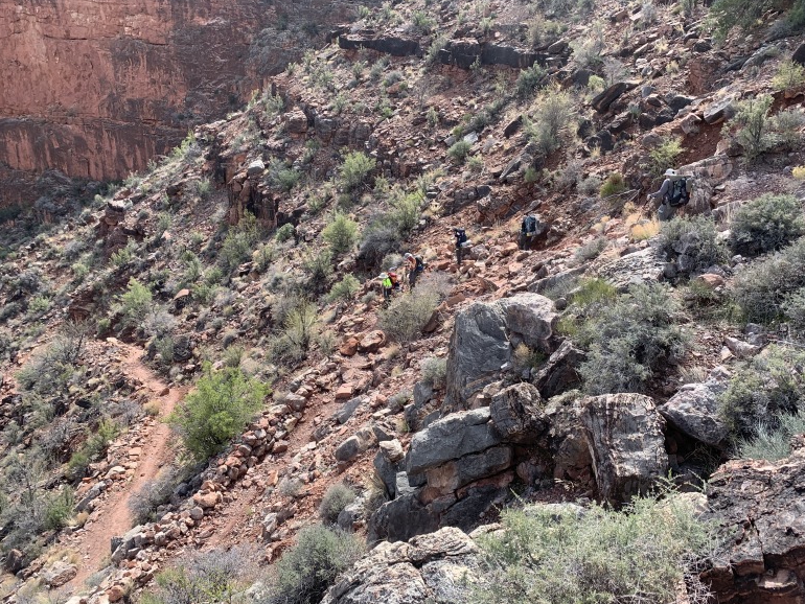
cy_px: 294
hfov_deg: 65.3
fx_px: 628
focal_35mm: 27
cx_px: 416
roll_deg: -2.3
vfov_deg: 51.4
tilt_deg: -16.1
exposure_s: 1/660
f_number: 1.8
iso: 25
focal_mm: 4.25
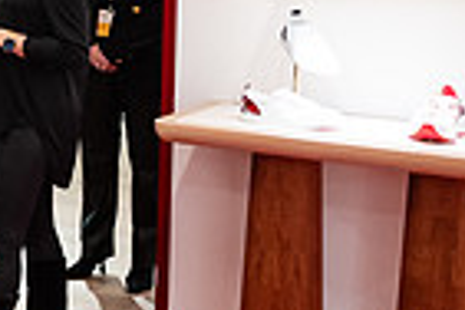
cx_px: -442
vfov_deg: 13.3
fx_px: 1317
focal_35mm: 102
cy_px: 4
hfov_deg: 16.0
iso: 1600
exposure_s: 1/160
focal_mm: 24
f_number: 3.2
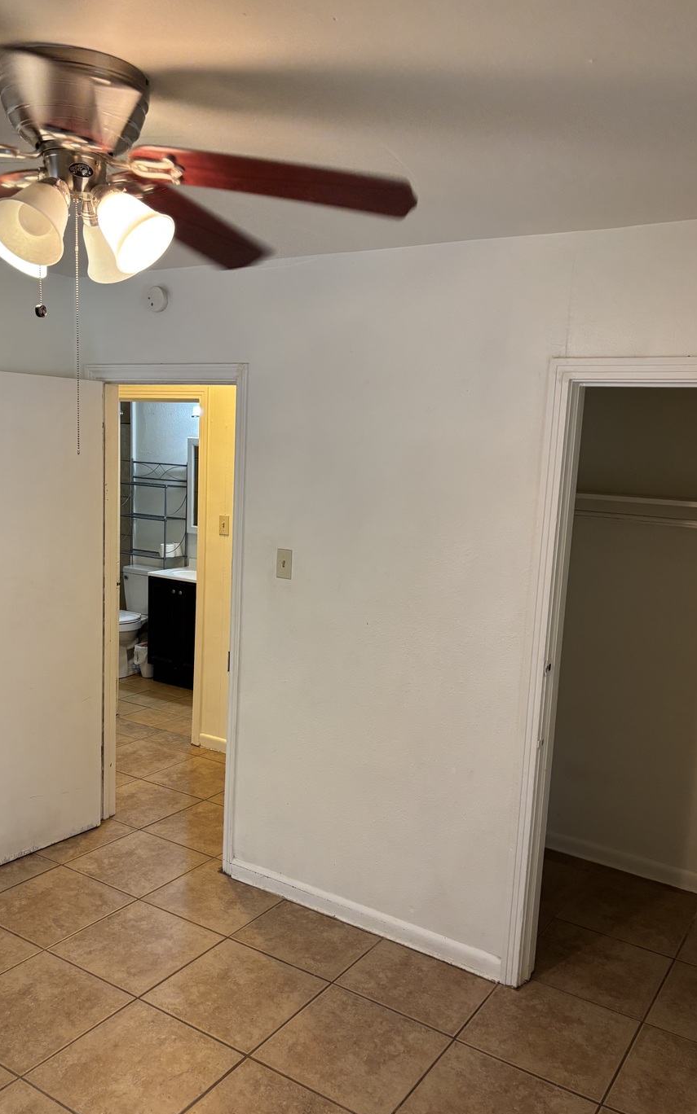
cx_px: 320
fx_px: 881
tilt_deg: -9.6
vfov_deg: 64.6
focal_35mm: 29
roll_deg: -3.0
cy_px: 586
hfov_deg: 43.1
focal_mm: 5.96
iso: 160
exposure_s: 1/60
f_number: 1.6
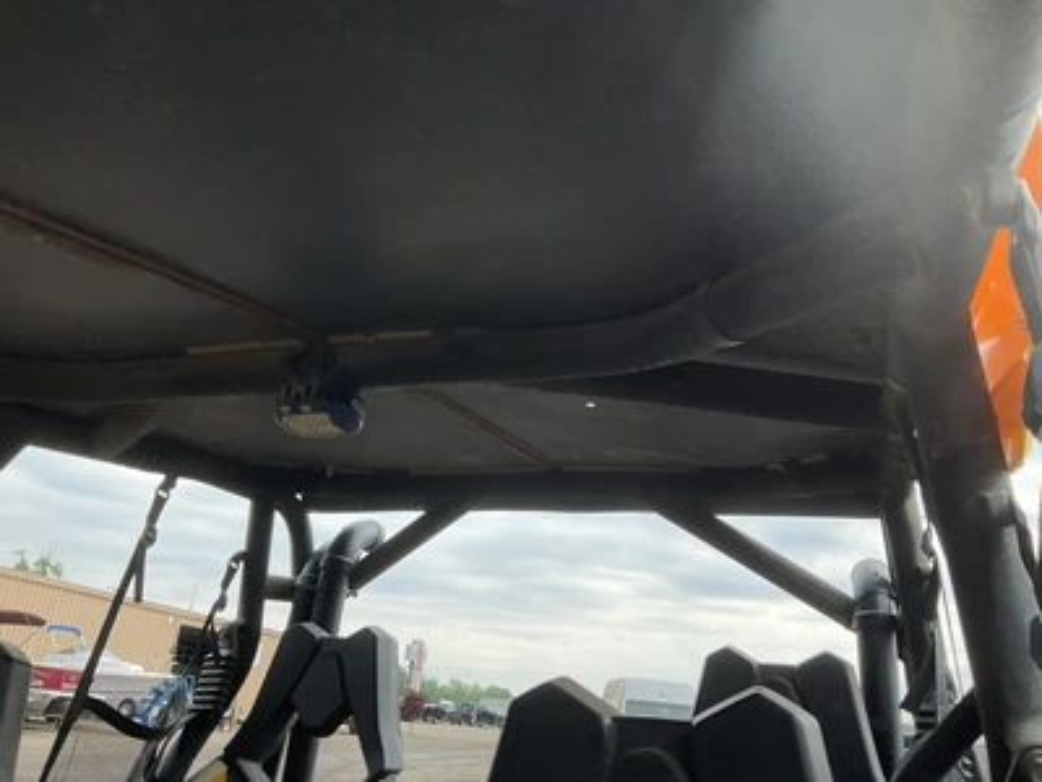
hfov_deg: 61.7
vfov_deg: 48.2
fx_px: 873
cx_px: 521
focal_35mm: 29
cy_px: 391
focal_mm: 3
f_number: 1.8
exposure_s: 1/465
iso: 25
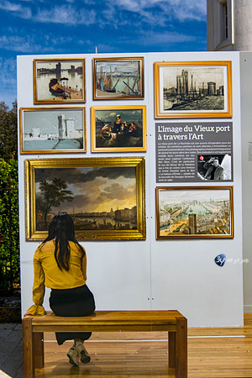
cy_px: 189
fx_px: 357
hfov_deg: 38.9
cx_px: 126
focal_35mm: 34
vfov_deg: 55.8
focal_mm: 34
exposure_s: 1/400
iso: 64
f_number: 10
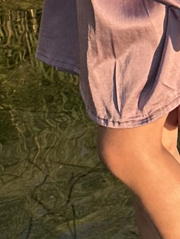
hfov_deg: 7.7
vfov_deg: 9.8
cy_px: -184
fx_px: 1331
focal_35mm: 192
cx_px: 26
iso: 64
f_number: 1.78
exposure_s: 1/919
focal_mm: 6.86
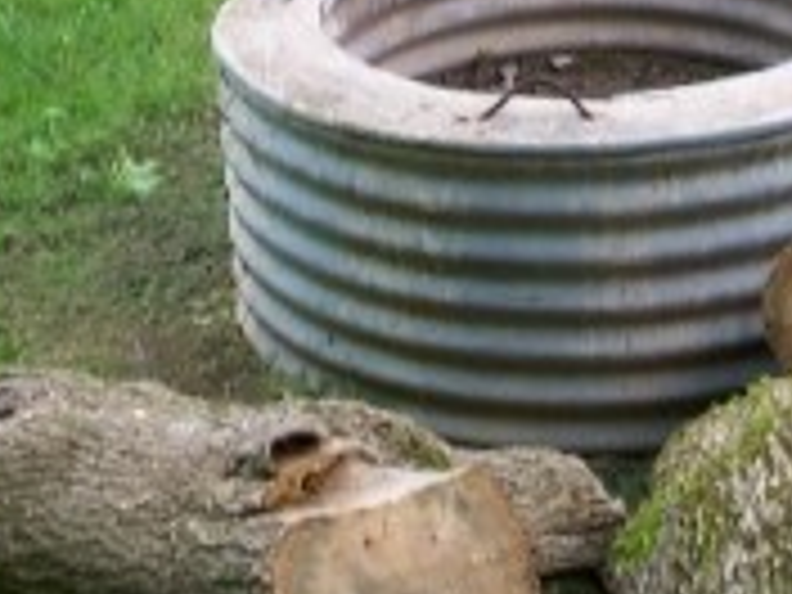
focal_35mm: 108
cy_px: -70
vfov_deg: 13.4
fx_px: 2471
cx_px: 511
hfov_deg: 18.2
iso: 80
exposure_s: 1/130
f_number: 2.8
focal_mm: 6.2
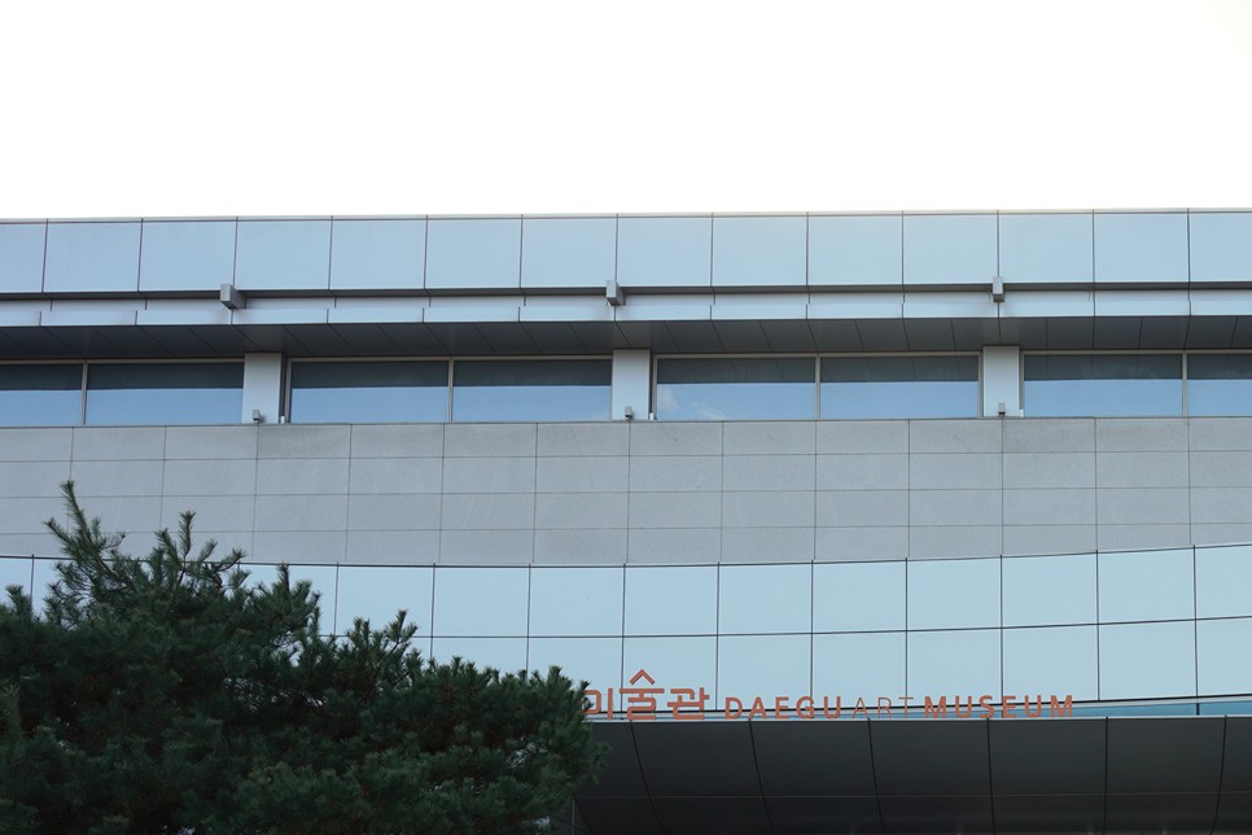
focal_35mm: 58
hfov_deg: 33.0
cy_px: 775
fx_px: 2017
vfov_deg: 22.7
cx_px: 1080
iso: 200
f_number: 11
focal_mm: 28
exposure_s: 1/100
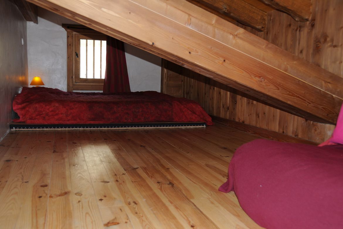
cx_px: 172
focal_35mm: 36
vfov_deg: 36.9
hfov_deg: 53.1
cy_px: 114
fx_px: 343
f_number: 3.8
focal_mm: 24
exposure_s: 1/60
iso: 200
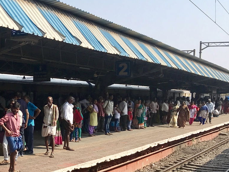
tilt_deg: +1.7
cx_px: 17
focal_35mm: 70
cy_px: 110
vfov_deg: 21.0
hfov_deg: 26.7
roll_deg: -1.2
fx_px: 463
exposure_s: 1/2519
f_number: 1.8
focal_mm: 3.99
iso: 20
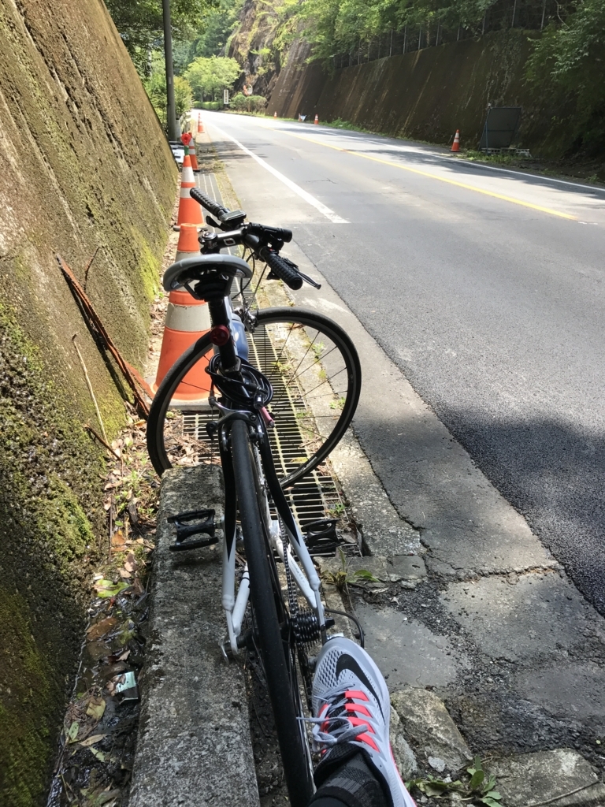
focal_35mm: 28
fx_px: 652
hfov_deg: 49.7
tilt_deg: -20.9
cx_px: 302
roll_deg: -1.6
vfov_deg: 63.4
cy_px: 404
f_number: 1.8
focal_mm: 3.99
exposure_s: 1/595
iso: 20
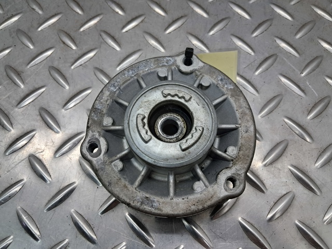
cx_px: 166
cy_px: 124
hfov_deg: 65.4
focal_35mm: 27
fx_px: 259
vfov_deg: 51.3
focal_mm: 4
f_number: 1.8
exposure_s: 1/50
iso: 64
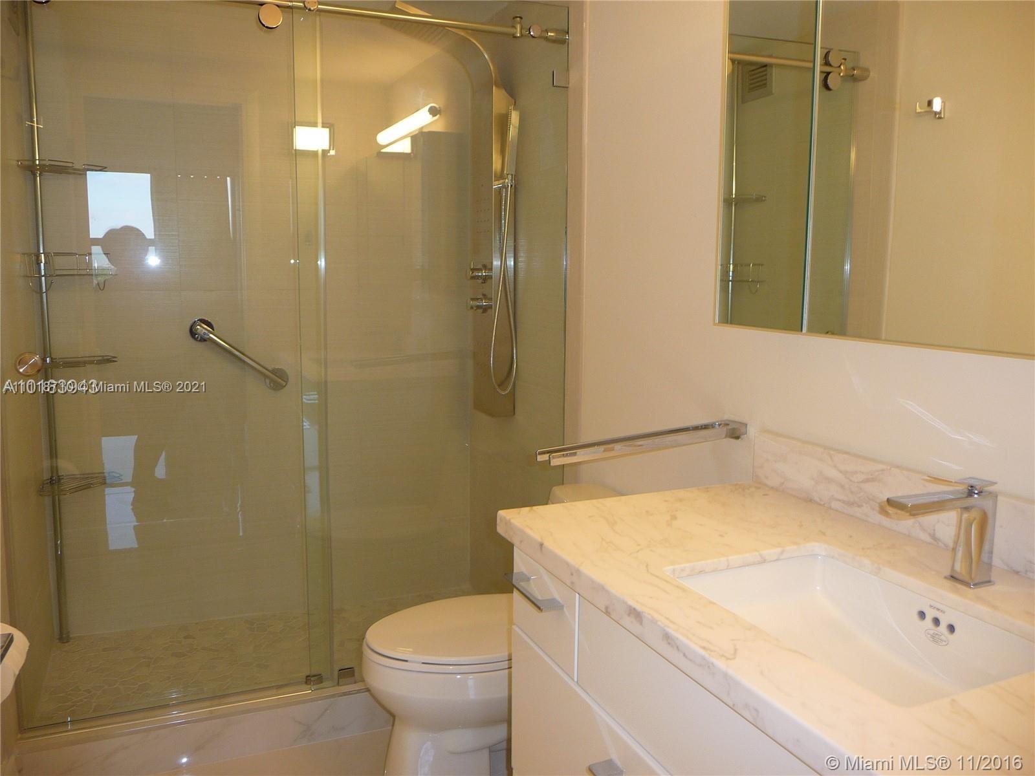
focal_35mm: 28
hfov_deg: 63.4
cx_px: 518
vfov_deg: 49.7
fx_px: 837
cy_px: 388
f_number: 3.3
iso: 100
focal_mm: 4.7
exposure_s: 1/30
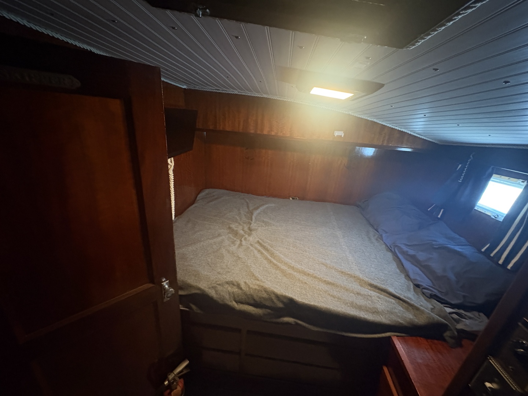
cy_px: 198
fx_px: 214
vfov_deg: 85.7
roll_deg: -4.3
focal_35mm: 14
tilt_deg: -19.6
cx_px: 264
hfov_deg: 102.1
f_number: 2.2
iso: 1250
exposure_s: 1/30
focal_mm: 2.22
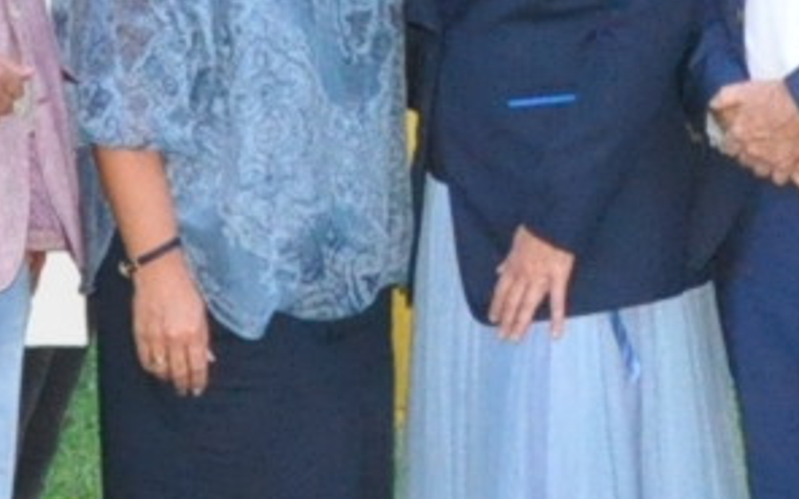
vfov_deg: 5.3
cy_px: -345
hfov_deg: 8.6
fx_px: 5291
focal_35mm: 243
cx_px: 856
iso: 2000
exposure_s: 1/200
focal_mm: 22
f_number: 8
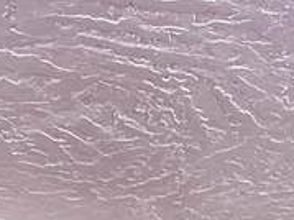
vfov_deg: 11.4
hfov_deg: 19.0
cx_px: 307
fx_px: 849
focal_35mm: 100
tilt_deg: -9.7
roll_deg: -0.5
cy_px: 576
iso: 125
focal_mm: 2.22
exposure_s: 1/120
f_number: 2.2
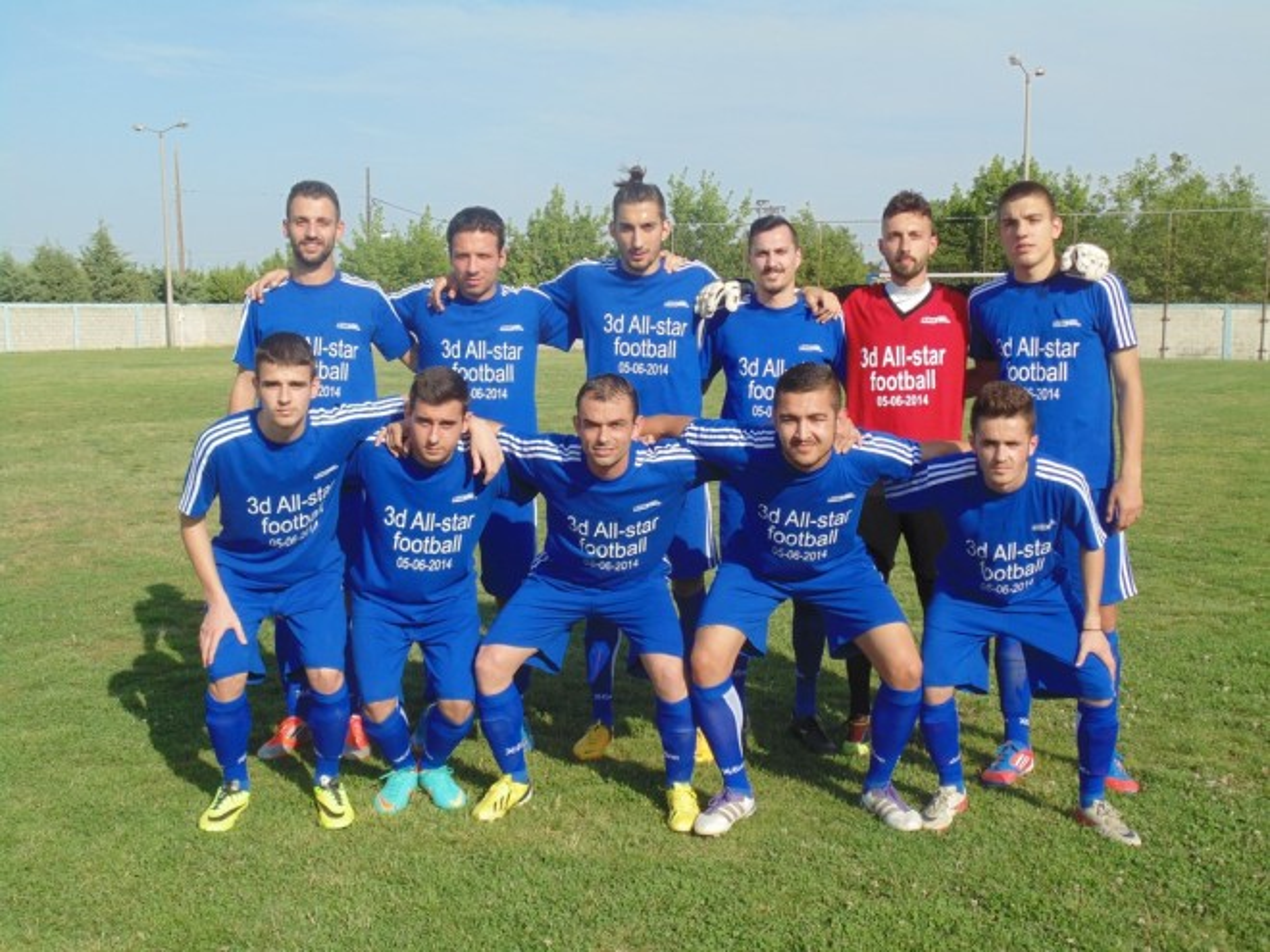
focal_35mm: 41
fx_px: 1504
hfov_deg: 45.8
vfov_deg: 35.1
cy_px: 476
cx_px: 635
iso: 80
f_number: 3.6
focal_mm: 7.4
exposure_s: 1/800
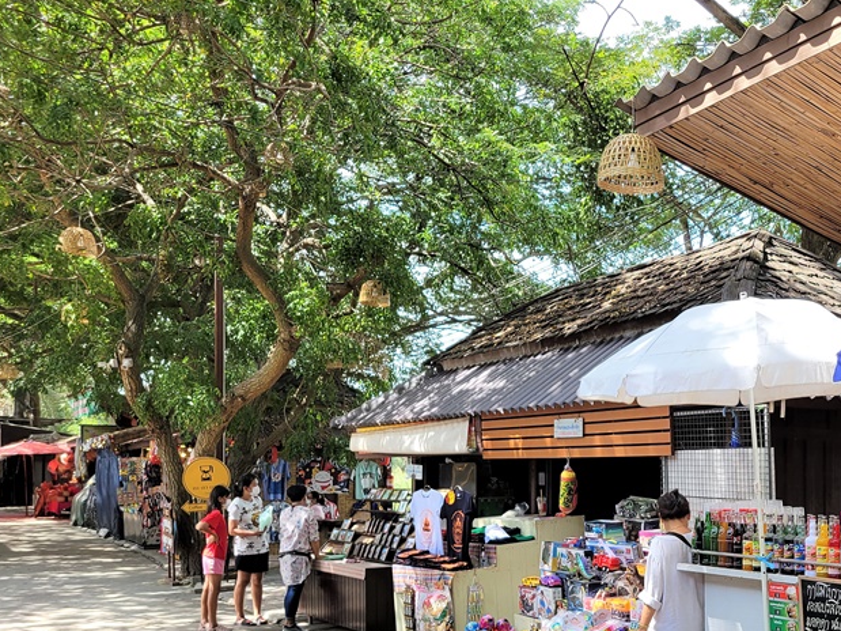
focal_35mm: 42
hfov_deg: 42.9
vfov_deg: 33.4
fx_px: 1020
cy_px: 496
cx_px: 663
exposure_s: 1/406
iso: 40
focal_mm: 5.4
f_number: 1.8
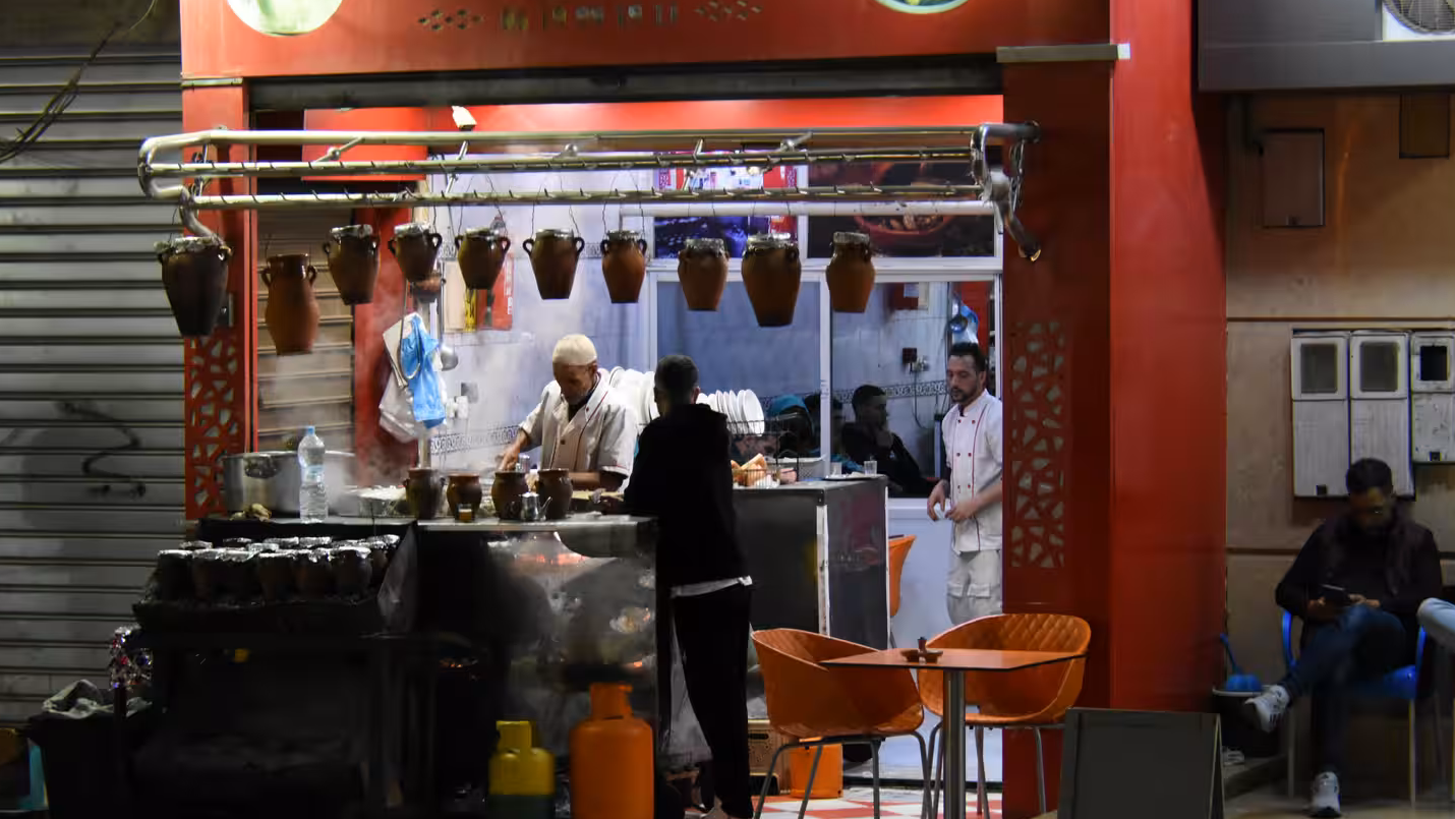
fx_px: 4669
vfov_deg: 10.0
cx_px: 709
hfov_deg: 17.7
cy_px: 400
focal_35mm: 121
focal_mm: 68
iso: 3600
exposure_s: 1/125
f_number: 5.6
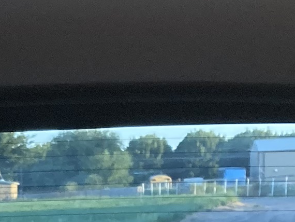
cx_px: -129
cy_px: 478
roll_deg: +3.2
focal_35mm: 198
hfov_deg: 9.7
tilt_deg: -9.0
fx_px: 1688
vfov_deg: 7.2
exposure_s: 1/113
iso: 80
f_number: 1.8
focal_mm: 3.99
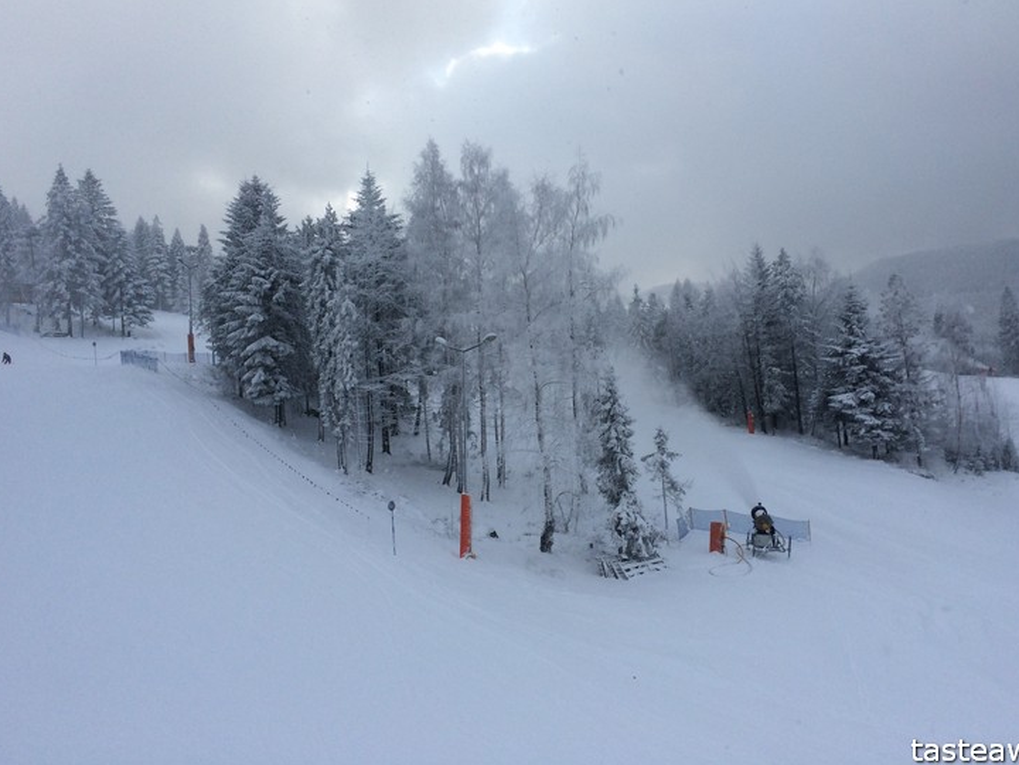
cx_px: 539
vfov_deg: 41.7
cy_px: 340
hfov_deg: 53.9
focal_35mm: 34
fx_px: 1001
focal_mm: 4.12
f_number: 2.2
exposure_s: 1/1709
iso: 40
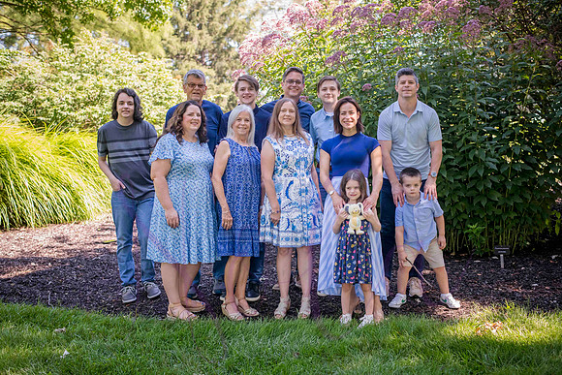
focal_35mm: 50
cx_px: 281
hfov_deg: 39.6
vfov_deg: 27.0
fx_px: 781
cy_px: 188
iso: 400
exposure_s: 1/320
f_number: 3.5
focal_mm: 50
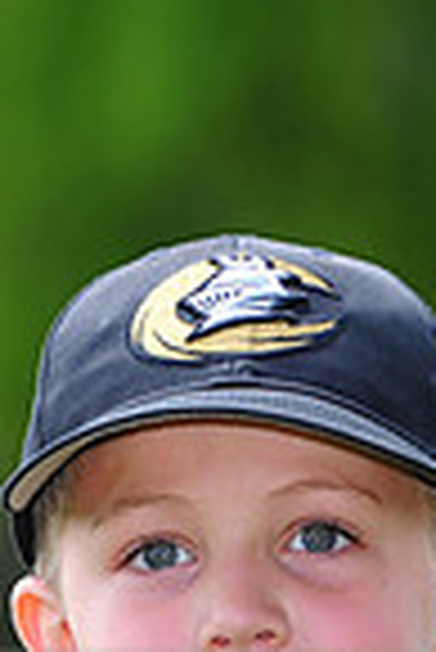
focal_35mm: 618
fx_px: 11199
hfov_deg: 2.2
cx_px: 247
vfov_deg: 3.3
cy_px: 706
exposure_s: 1/400
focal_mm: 155
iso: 200
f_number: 4.5
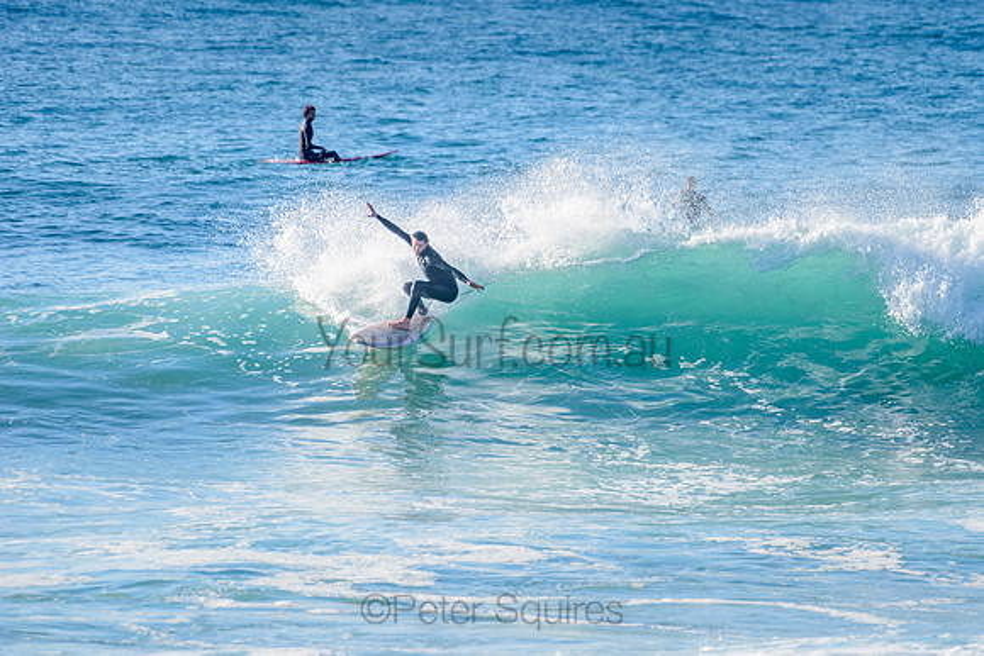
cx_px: 603
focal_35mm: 613
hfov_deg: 3.4
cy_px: 265
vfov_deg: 2.2
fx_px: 16764
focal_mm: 500
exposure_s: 1/2000
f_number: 5.6
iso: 250
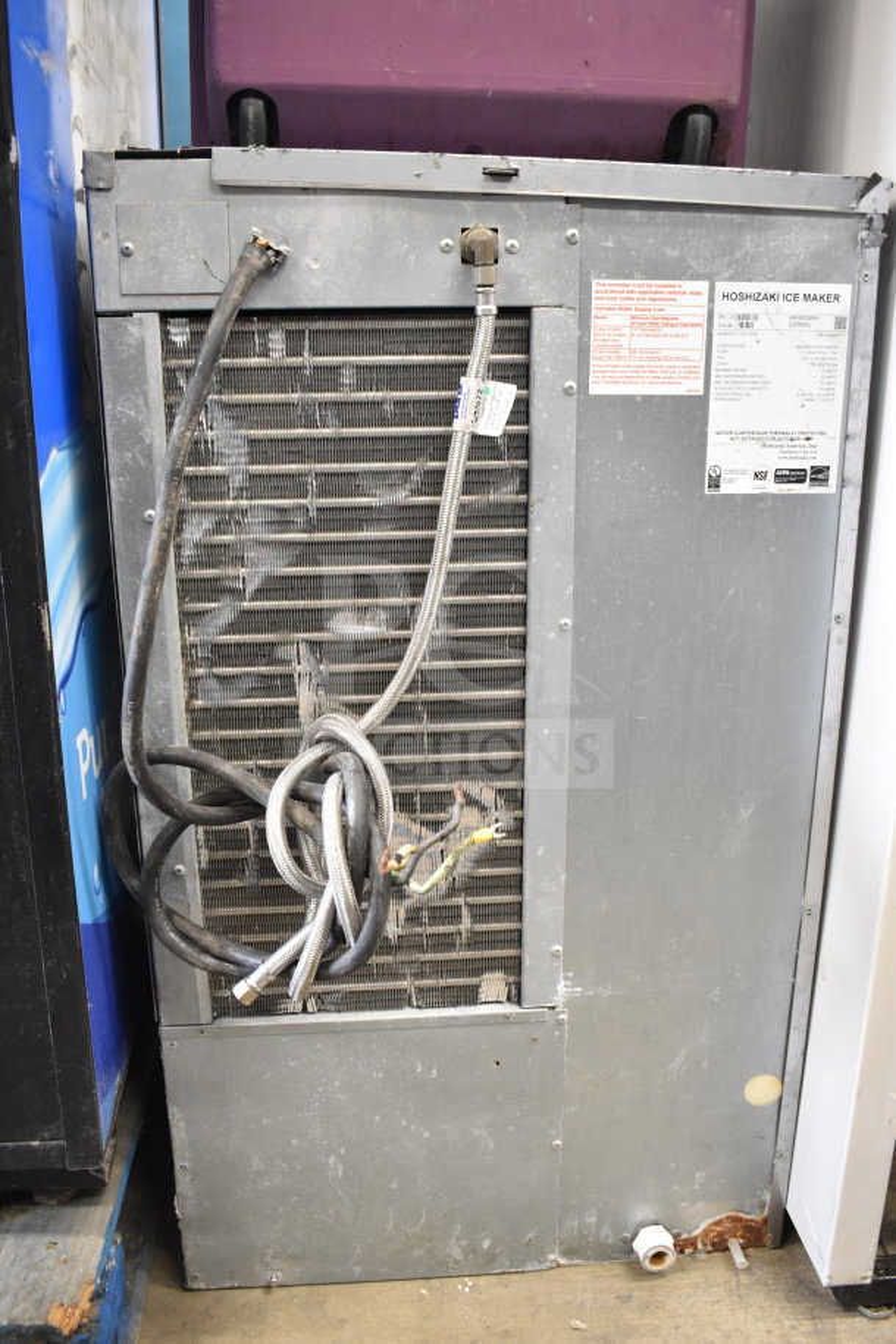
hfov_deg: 43.6
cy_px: 672
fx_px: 1120
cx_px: 448
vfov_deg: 61.9
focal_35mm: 30
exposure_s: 1/30
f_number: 3.8
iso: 1600
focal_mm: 20
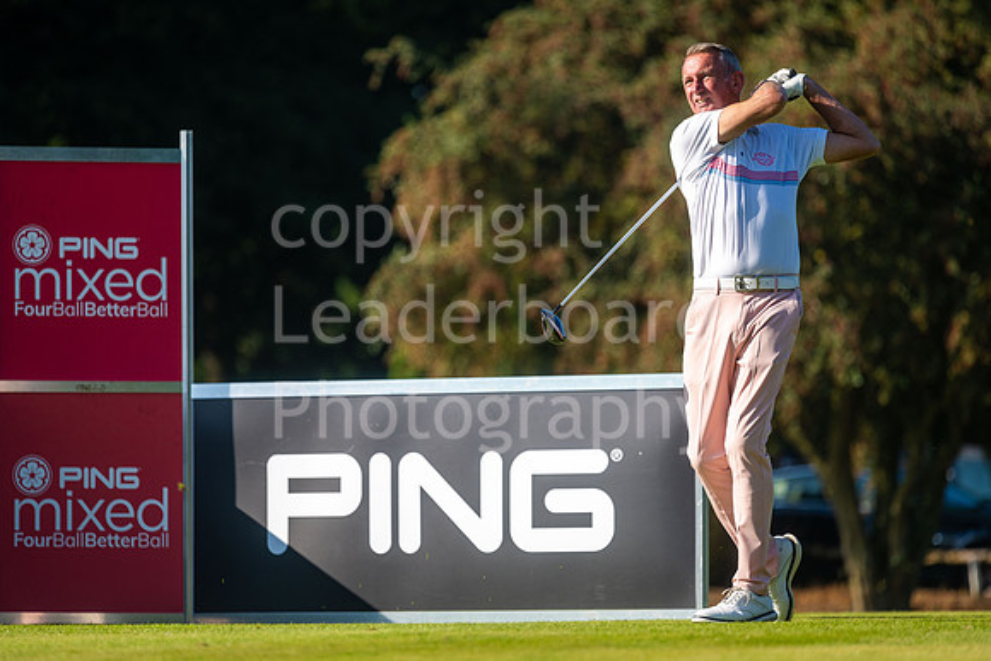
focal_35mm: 300
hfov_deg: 6.9
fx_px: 8260
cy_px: 330
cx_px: 496
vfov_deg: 4.6
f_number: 4.5
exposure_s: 1/2000
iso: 250
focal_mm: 300
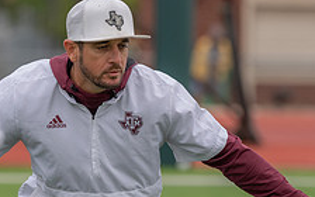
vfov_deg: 2.9
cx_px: 80
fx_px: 3906
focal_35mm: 455
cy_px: 163
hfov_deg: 4.6
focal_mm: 151
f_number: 2.8
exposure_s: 1/1250
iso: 320
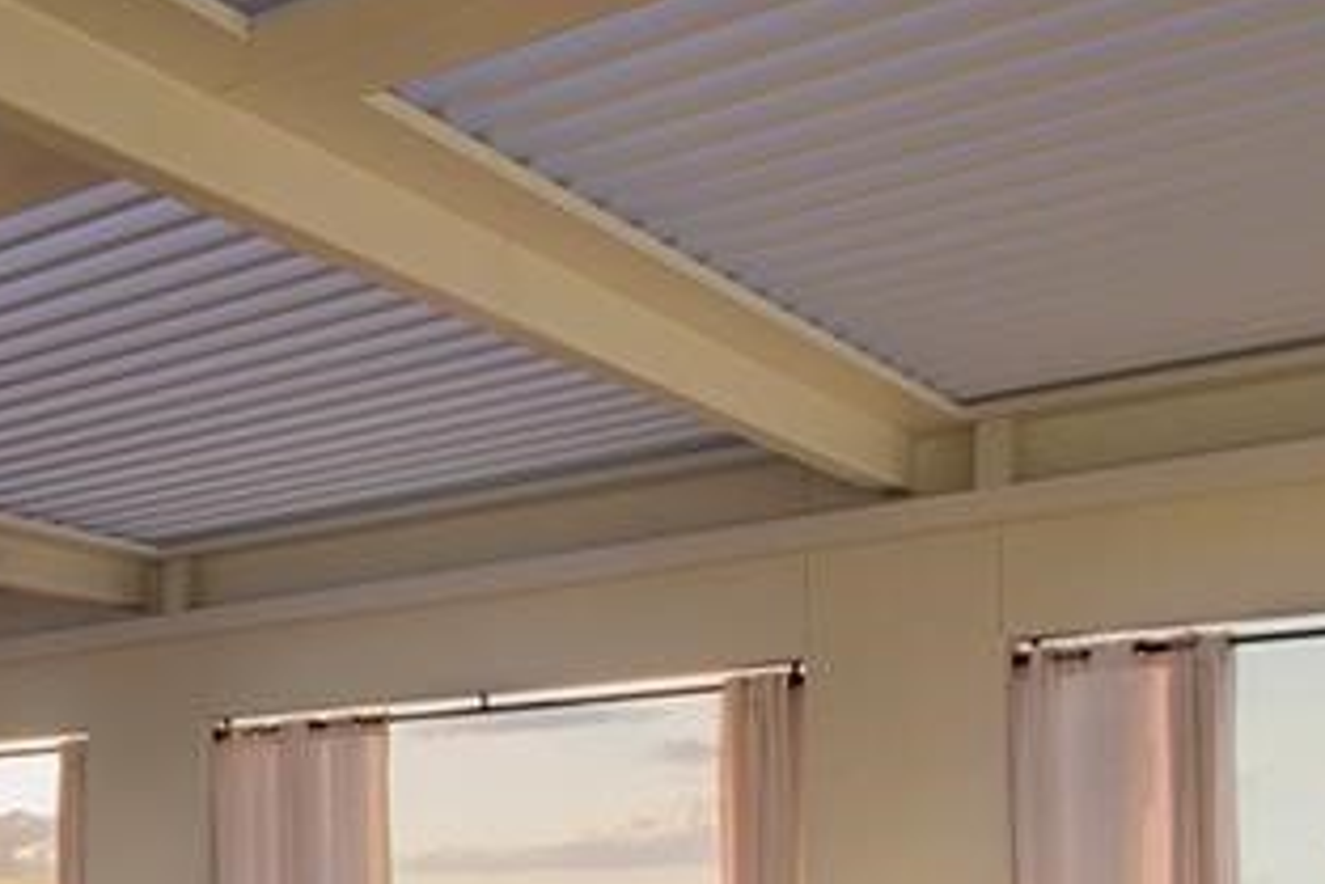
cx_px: -114
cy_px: 1083
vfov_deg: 24.7
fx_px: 1804
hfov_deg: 35.0
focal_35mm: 49
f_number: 9
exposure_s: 5
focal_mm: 10
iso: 100
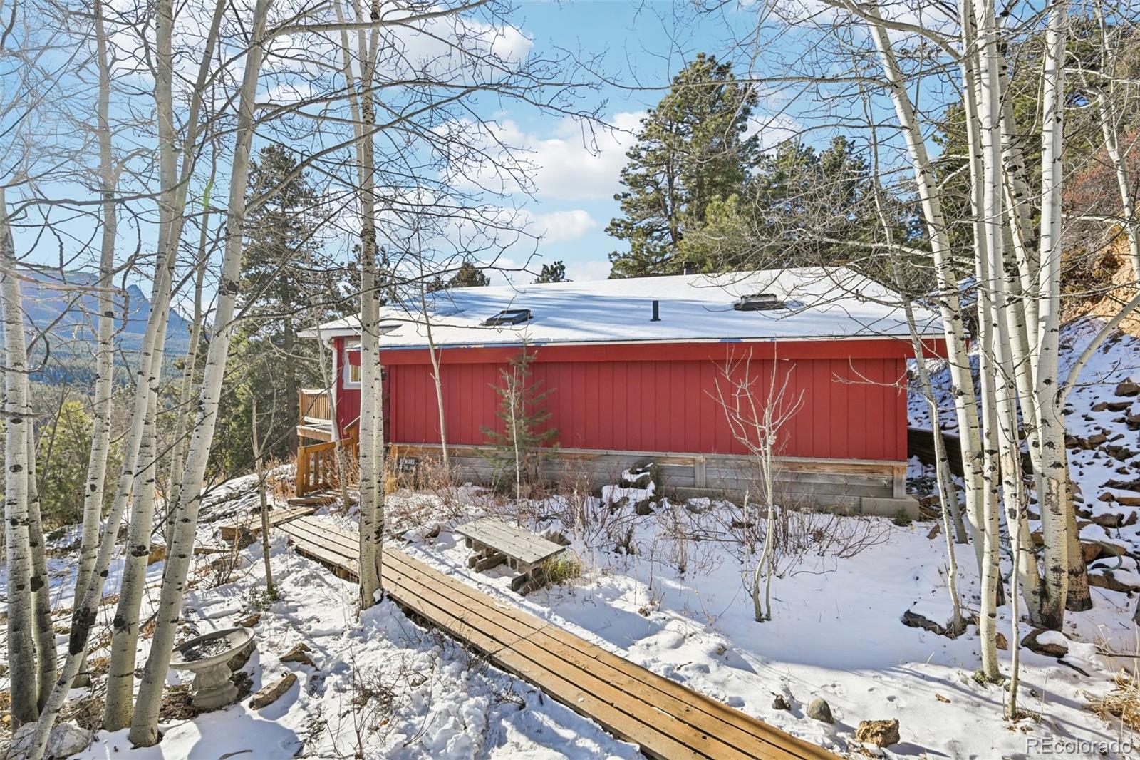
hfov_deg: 95.0
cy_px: 380
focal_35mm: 16
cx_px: 570
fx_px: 522
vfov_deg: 72.0
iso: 64
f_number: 8
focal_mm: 16.5
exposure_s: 1/100
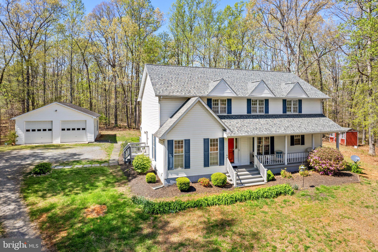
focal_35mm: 22
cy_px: 126
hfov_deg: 78.6
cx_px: 189
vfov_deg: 57.2
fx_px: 231
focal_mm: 8.38
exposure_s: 1/1000
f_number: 2.8
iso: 100
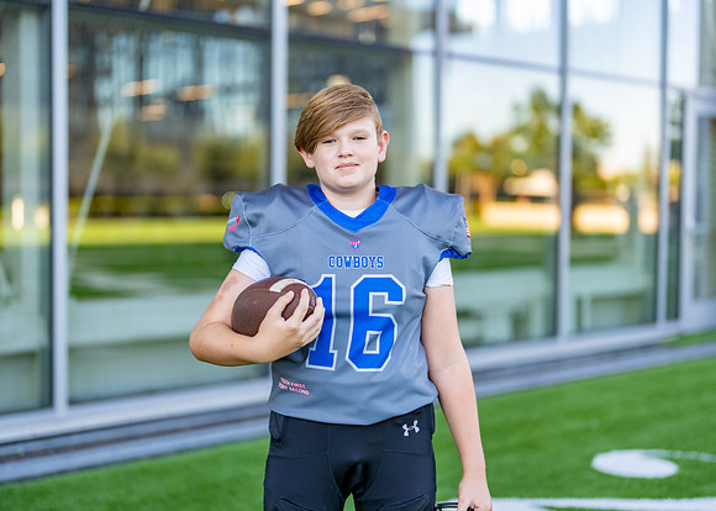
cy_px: 256
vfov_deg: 25.9
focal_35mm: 55
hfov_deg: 35.7
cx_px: 358
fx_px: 1111
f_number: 1.2
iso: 100
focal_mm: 50
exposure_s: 1/640
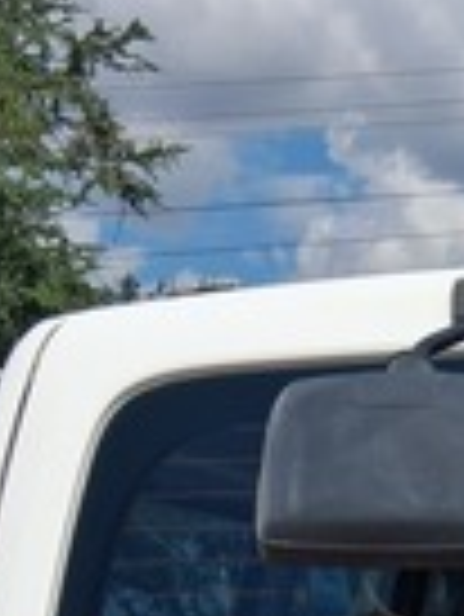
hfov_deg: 11.9
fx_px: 2106
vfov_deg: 15.0
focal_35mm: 118
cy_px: 1025
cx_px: 734
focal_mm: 4
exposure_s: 1/1276
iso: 25
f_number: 1.8
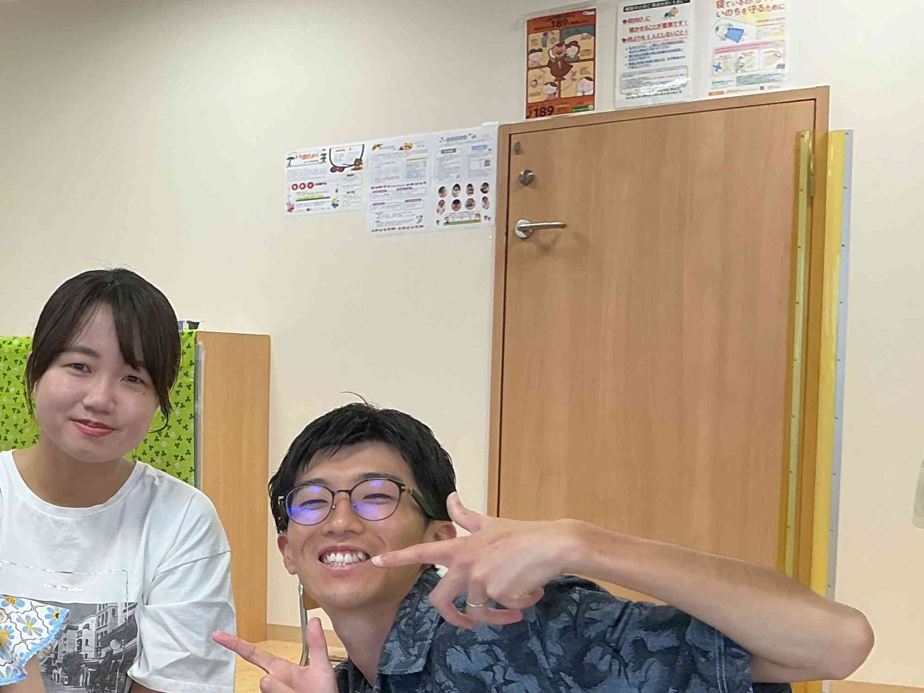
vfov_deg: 24.8
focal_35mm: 58
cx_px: 3
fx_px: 1548
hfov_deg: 30.9
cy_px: 550
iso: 25
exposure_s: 1/100
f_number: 1.8
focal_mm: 3
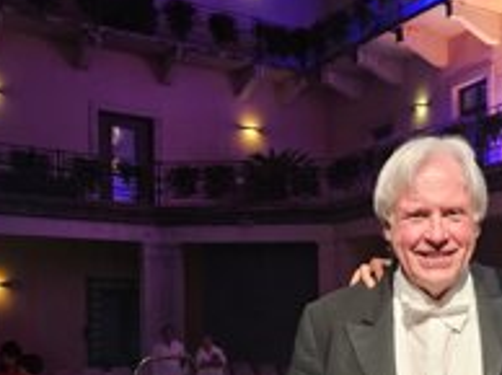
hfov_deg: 31.9
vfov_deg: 25.3
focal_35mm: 56
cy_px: 334
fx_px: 811
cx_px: 493
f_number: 1.8
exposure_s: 1/58.8
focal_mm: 5.4
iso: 320
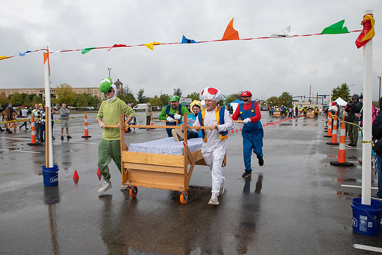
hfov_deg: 62.2
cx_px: 166
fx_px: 315
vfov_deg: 43.9
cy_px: 141
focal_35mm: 30
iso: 400
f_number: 7.1
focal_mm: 26
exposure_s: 1/500
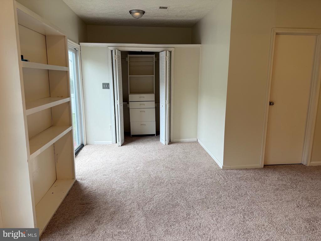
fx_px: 223
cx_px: 160
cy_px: 120
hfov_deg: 71.6
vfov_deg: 56.8
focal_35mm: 24
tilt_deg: -10.7
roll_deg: -0.3
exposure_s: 1/120
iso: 80
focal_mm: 6.76
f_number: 1.78
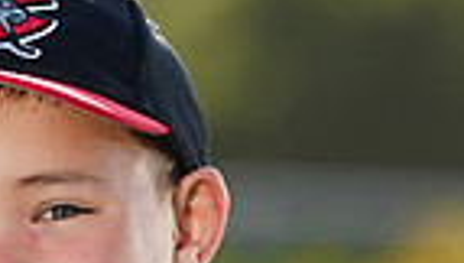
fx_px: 10439
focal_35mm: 847
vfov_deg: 1.4
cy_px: 623
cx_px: 73
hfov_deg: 2.5
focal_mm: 200
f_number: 4.5
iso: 64
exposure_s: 1/250
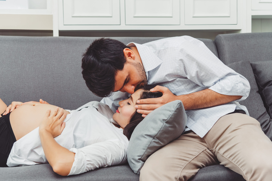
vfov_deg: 20.9
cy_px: 90
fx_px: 491
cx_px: 136
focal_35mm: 65
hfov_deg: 30.9
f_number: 4.5
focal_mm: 65
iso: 400
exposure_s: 1/100
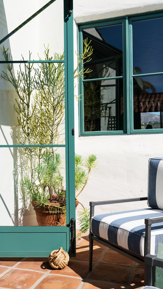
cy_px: 144
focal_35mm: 37
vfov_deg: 54.0
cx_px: 85
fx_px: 284
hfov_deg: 32.0
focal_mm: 35
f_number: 6.3
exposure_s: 1/2000
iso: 400
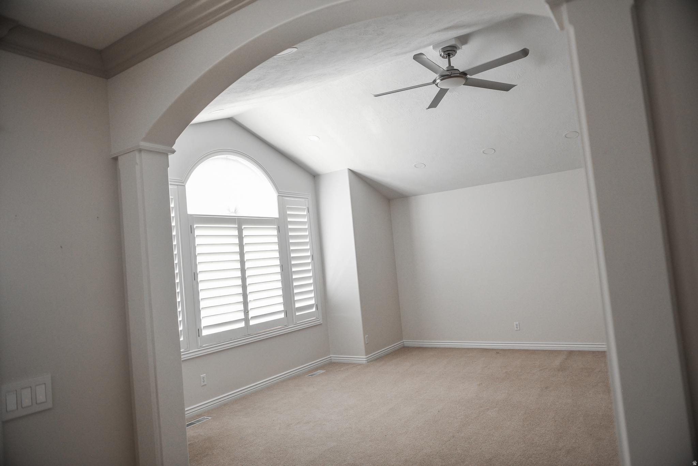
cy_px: 233
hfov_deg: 73.7
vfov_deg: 53.2
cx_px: 349
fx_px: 465
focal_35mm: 24
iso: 320
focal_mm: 24
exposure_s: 1/80
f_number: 2.8
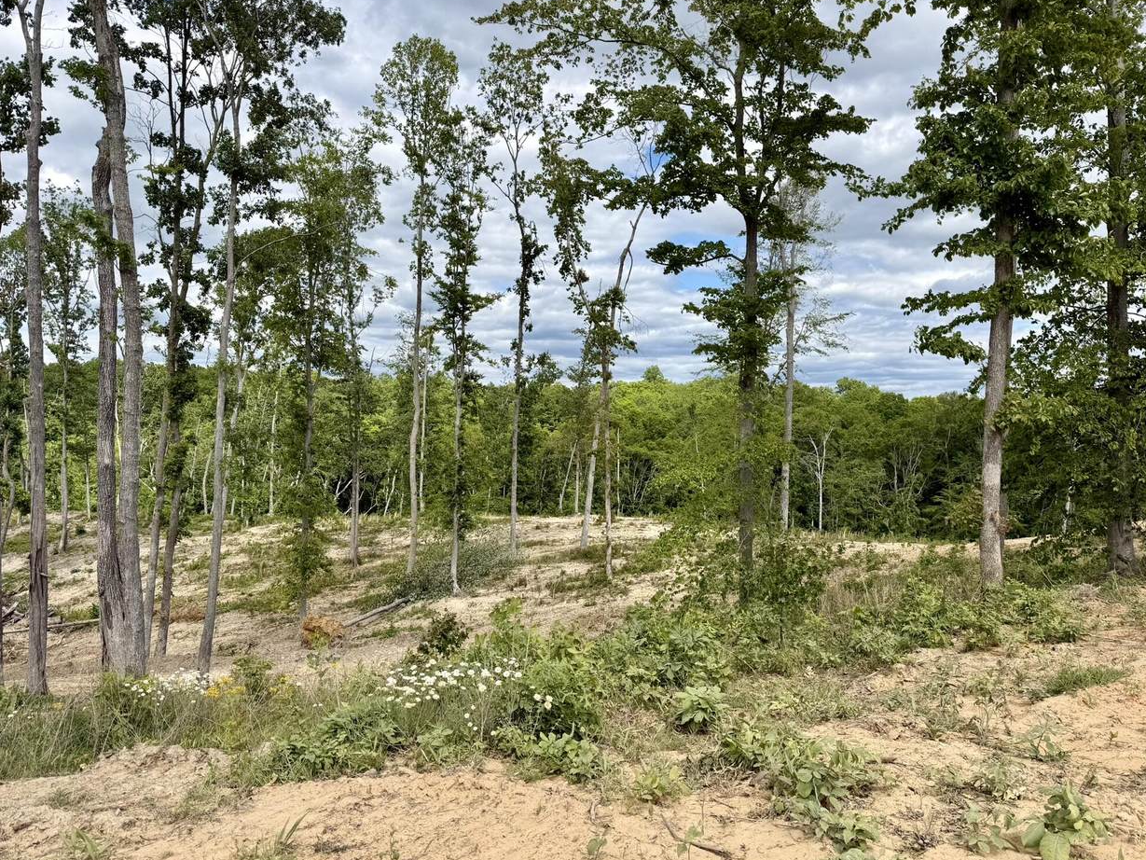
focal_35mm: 25
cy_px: 434
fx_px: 828
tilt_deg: -1.7
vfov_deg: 54.9
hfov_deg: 69.4
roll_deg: -0.6
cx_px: 581
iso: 80
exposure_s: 1/4405
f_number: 1.78
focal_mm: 6.76
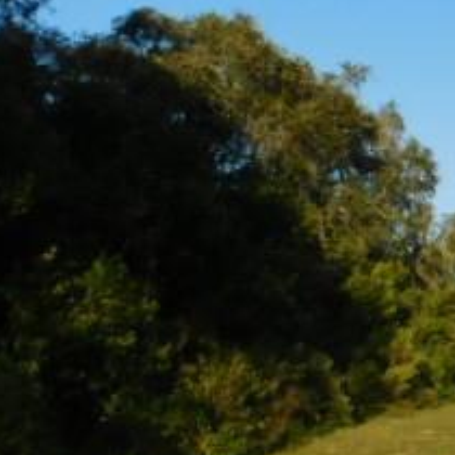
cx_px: 646
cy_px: 65
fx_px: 922
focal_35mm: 62
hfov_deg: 23.3
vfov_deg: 27.0
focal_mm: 4
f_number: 3
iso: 125
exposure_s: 1/1500
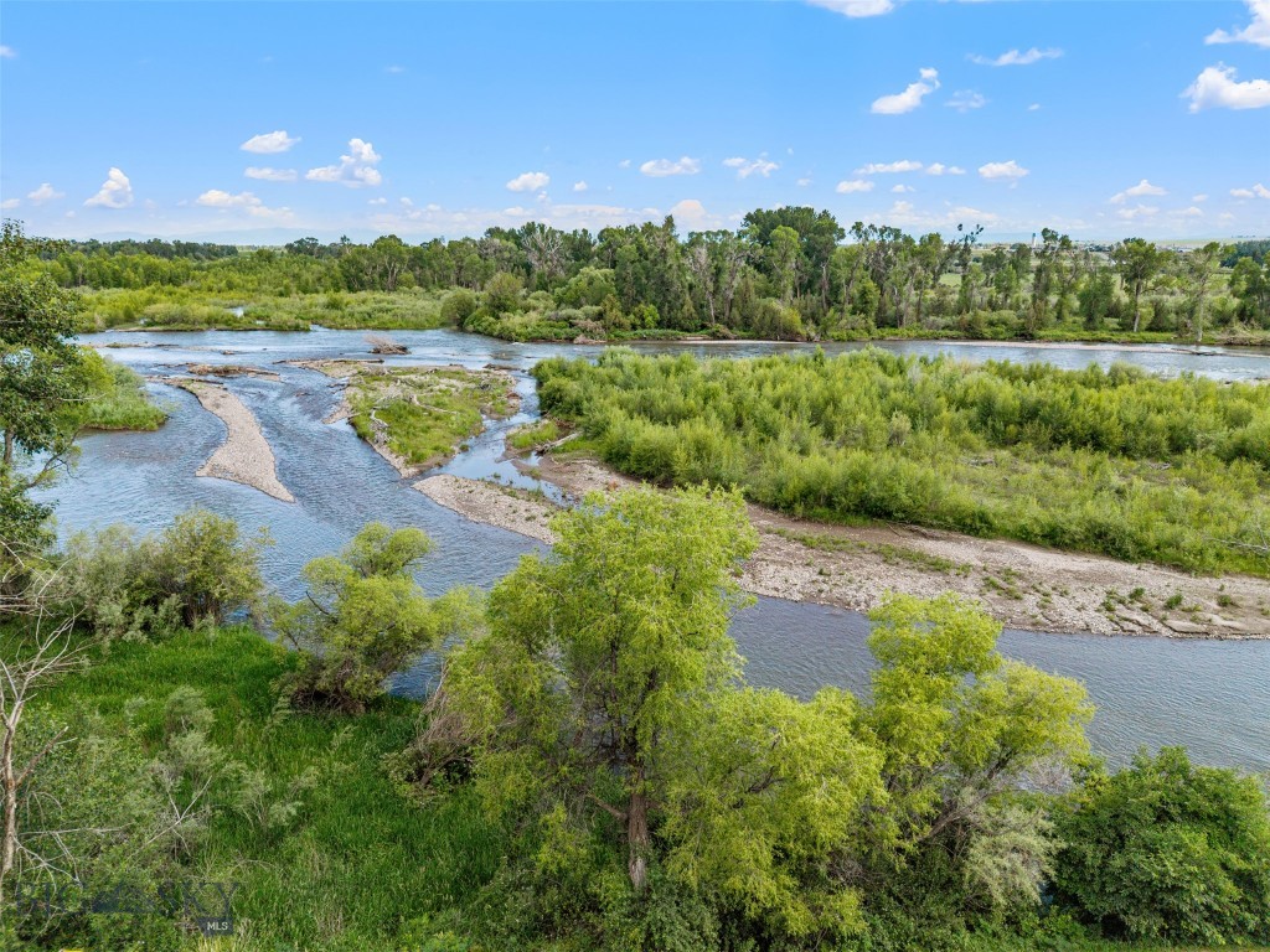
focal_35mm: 24
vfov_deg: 56.8
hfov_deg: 71.6
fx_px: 881
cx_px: 635
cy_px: 476
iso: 230
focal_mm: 8.67
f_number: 1.8
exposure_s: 1/3000
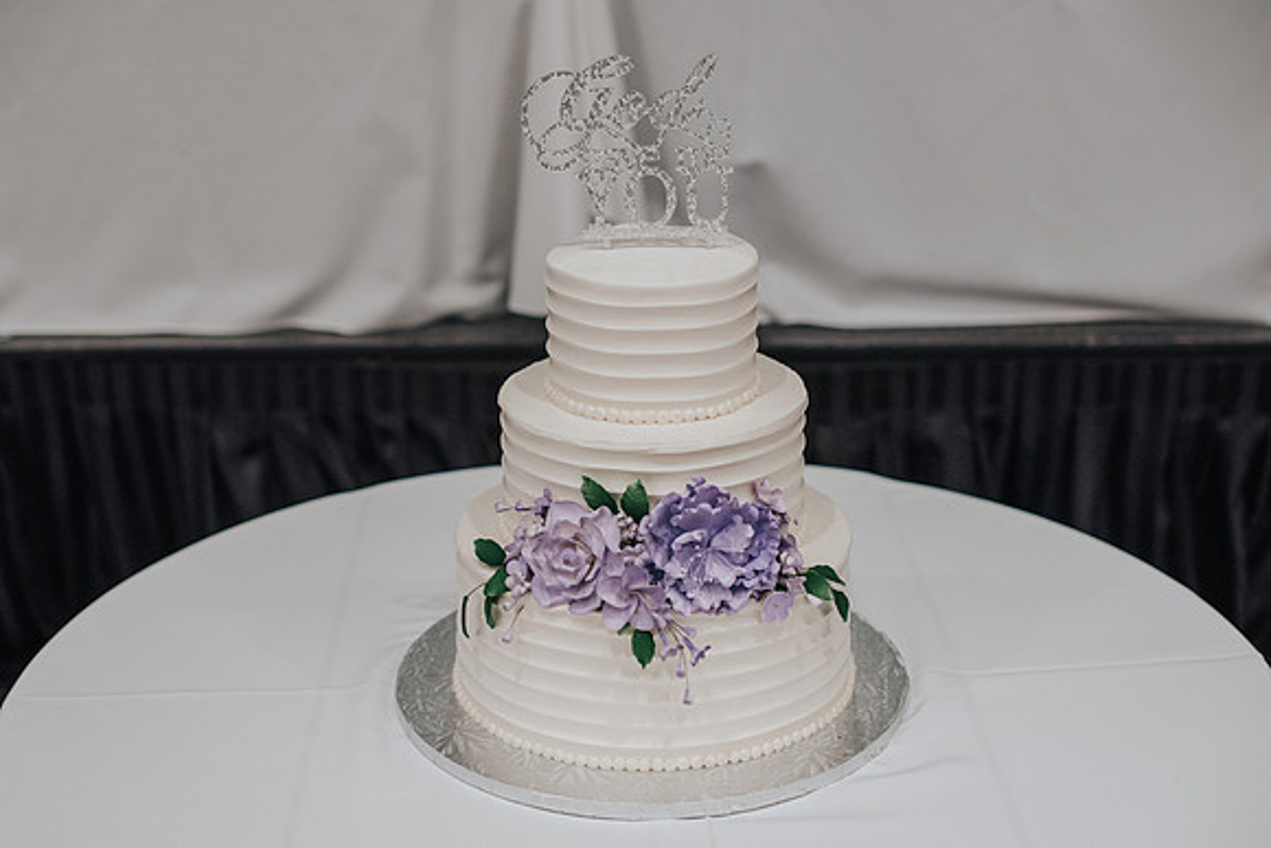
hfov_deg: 37.5
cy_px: 445
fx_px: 1870
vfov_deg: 25.6
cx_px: 604
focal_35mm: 53
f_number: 3.2
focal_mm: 50
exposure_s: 1/50
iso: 800
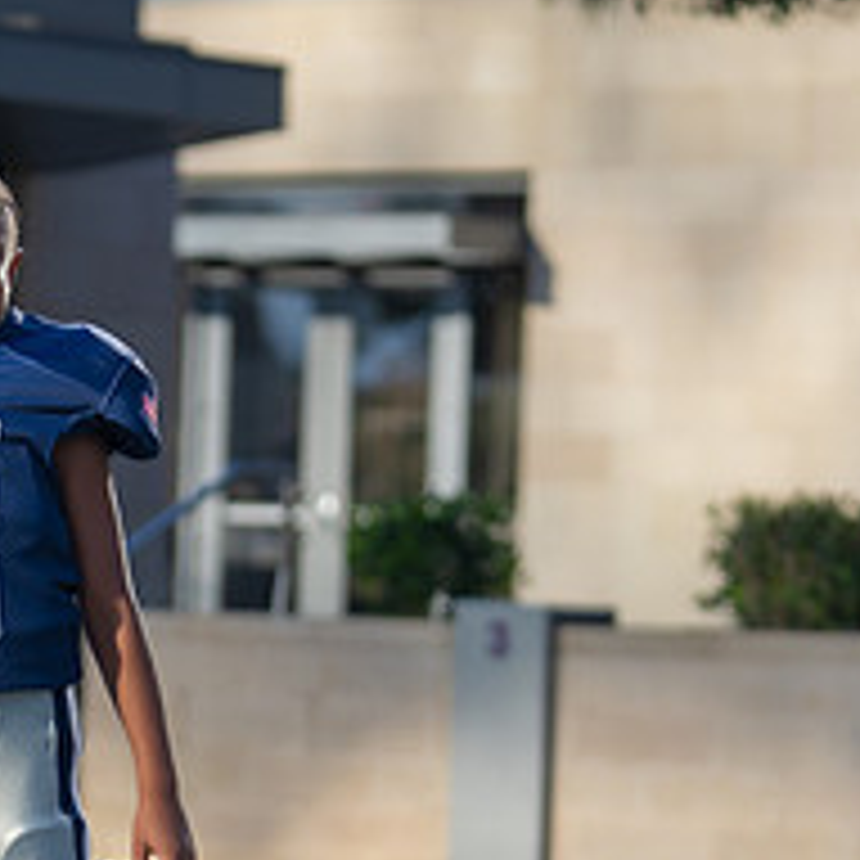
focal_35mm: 222
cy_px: 752
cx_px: -57
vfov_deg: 7.9
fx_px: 6240
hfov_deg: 7.8
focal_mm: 78
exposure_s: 1/800
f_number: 2.8
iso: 100
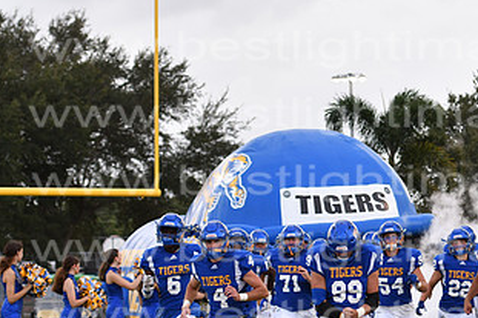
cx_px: 383
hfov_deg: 10.5
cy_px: 217
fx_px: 2601
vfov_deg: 7.0
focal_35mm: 196
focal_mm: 70
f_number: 3.2
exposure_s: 1/1250
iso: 800
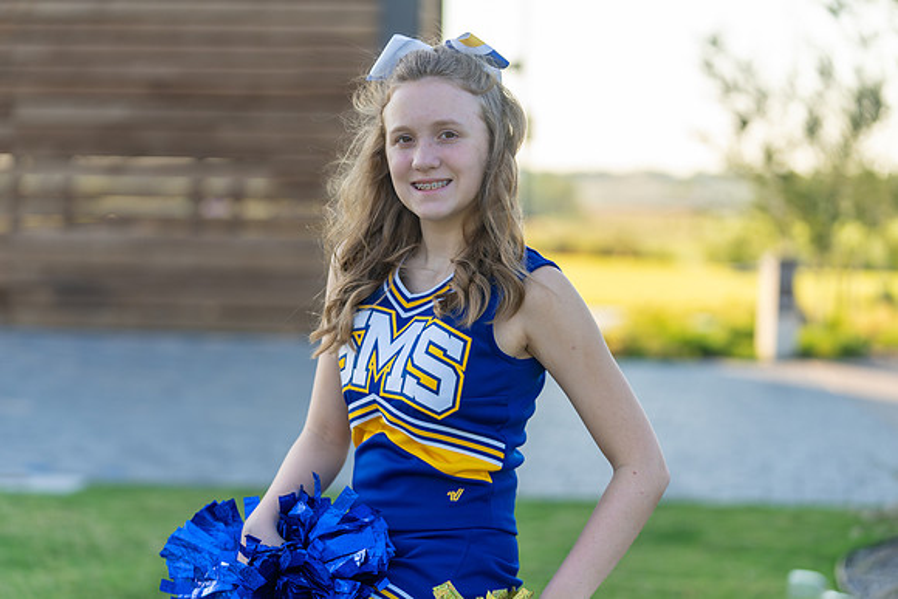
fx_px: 2437
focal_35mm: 98
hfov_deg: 20.9
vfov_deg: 14.0
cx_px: 449
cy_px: 300
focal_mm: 95
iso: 100
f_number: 2.8
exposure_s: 1/400
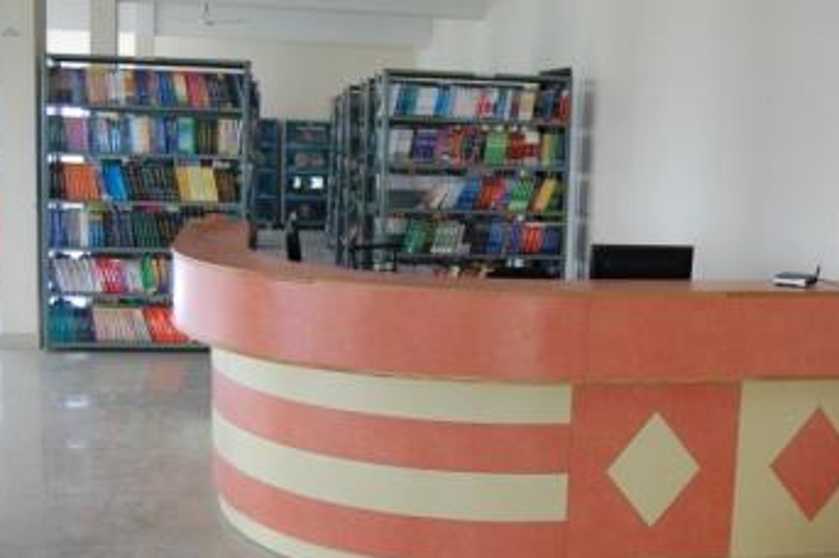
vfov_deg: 28.6
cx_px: 472
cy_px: 303
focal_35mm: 47
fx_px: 1094
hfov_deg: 41.9
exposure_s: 1/15
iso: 800
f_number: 4
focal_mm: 24
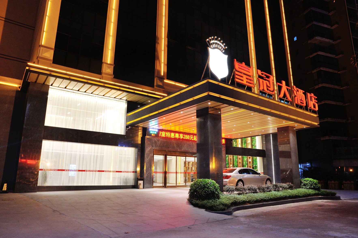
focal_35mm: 24
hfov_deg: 73.8
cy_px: 119
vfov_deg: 53.1
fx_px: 239
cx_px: 179
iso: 800
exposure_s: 1/10
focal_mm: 24
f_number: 8
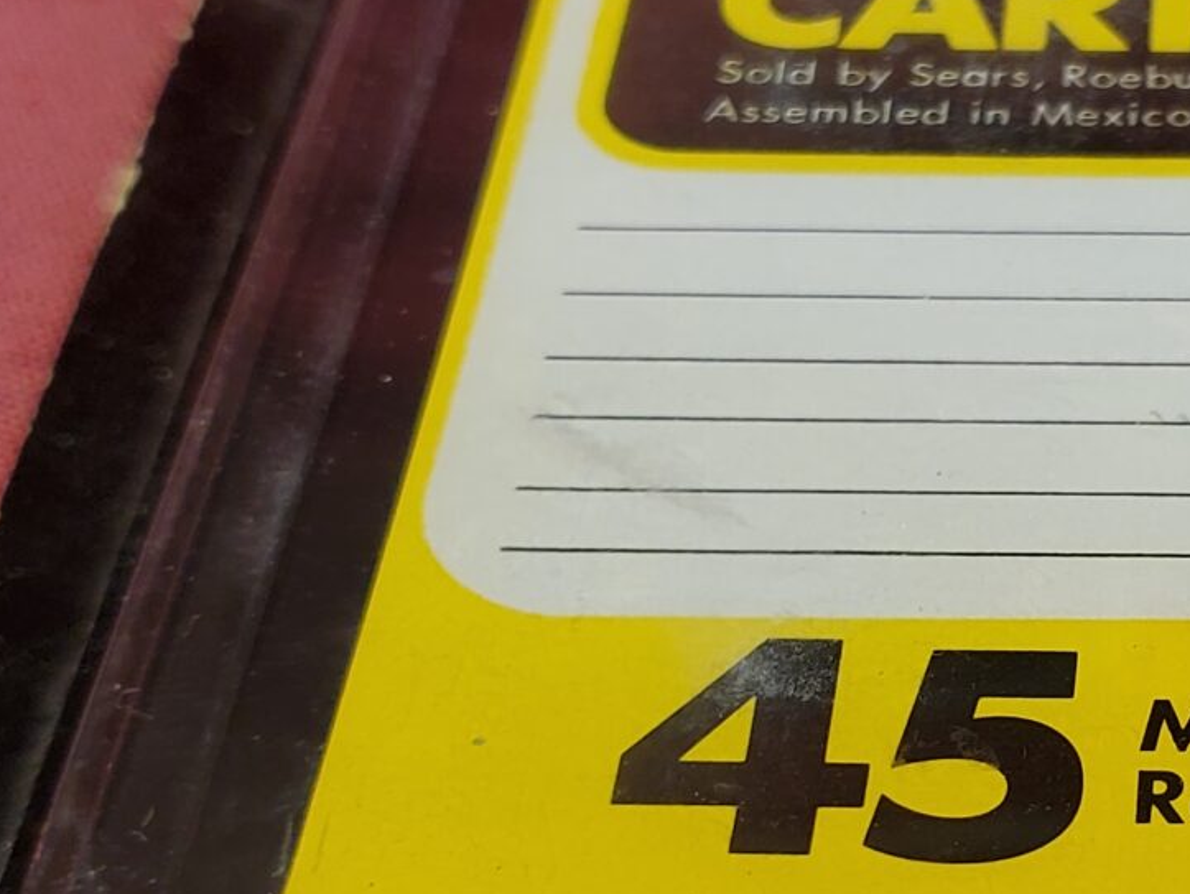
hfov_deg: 20.6
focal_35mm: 92
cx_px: 1200
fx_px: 3164
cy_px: 640
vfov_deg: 16.0
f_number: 1.5
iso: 50
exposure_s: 1/120
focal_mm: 4.3
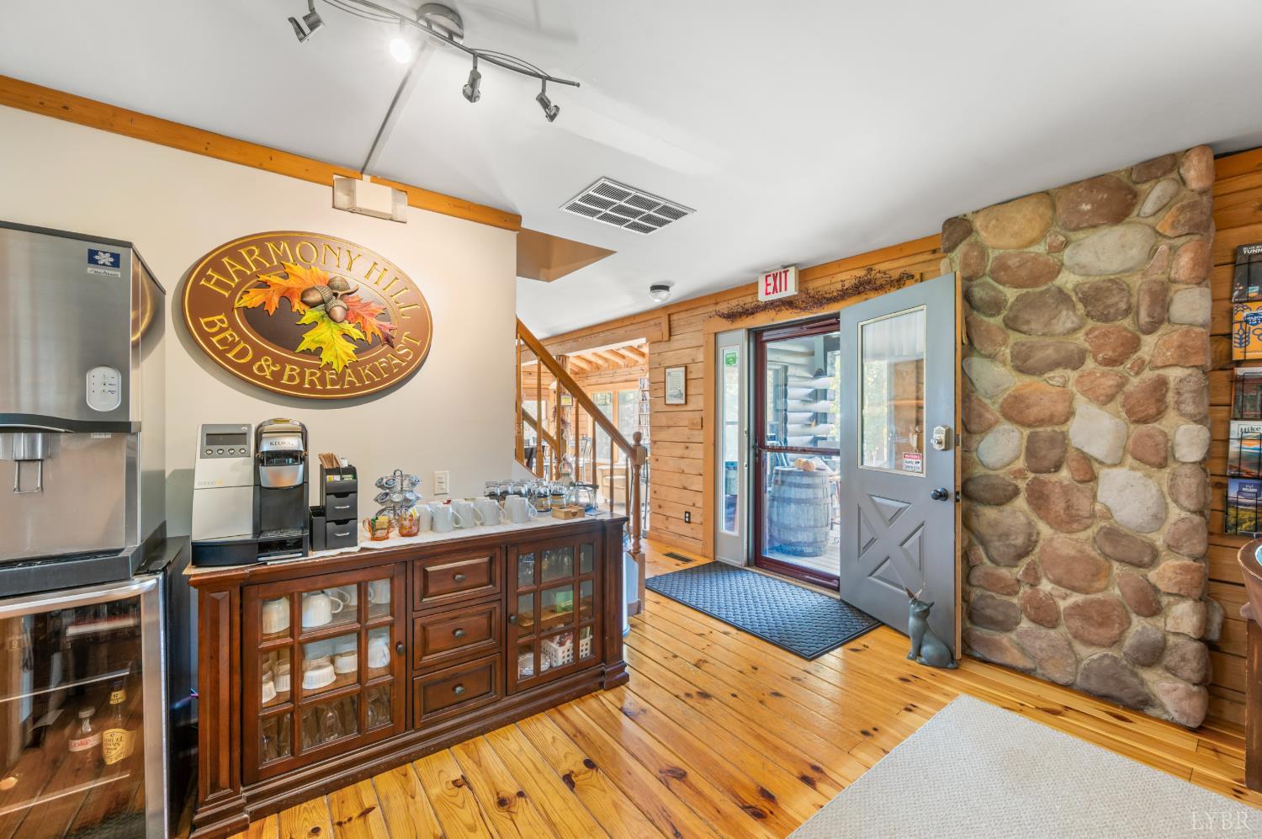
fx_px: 490
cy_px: 420
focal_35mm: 14
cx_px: 631
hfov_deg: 104.3
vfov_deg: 81.1
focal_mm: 14
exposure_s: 1/1.25
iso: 500
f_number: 8
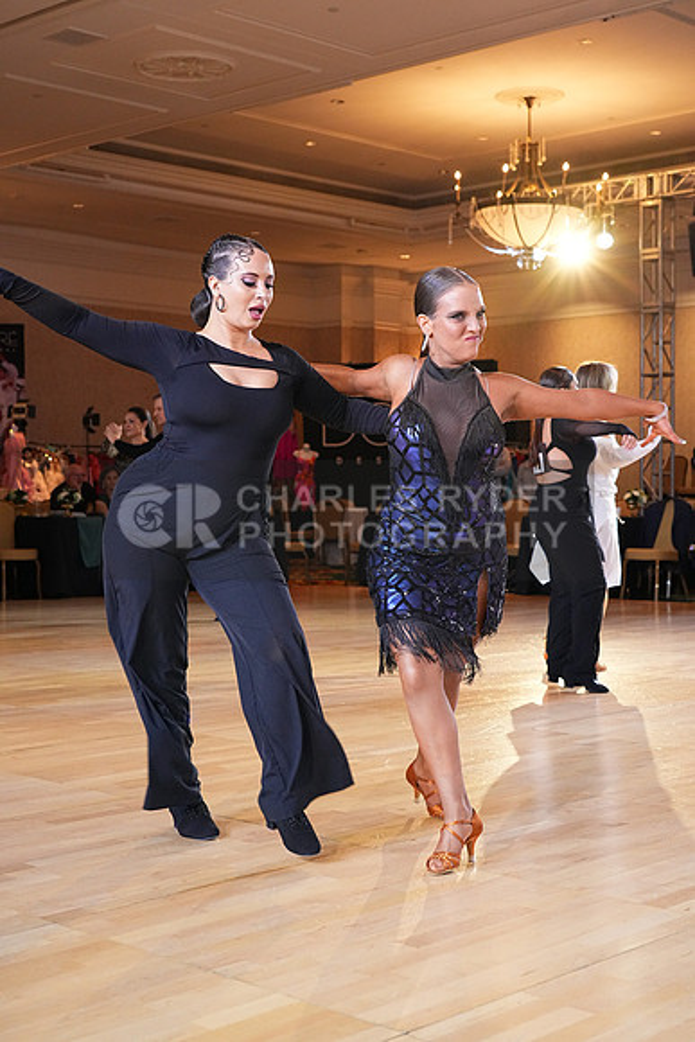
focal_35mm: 52
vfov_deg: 38.2
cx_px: 348
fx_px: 1505
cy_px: 521
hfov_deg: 26.0
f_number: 5.6
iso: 5000
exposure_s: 1/200
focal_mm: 52
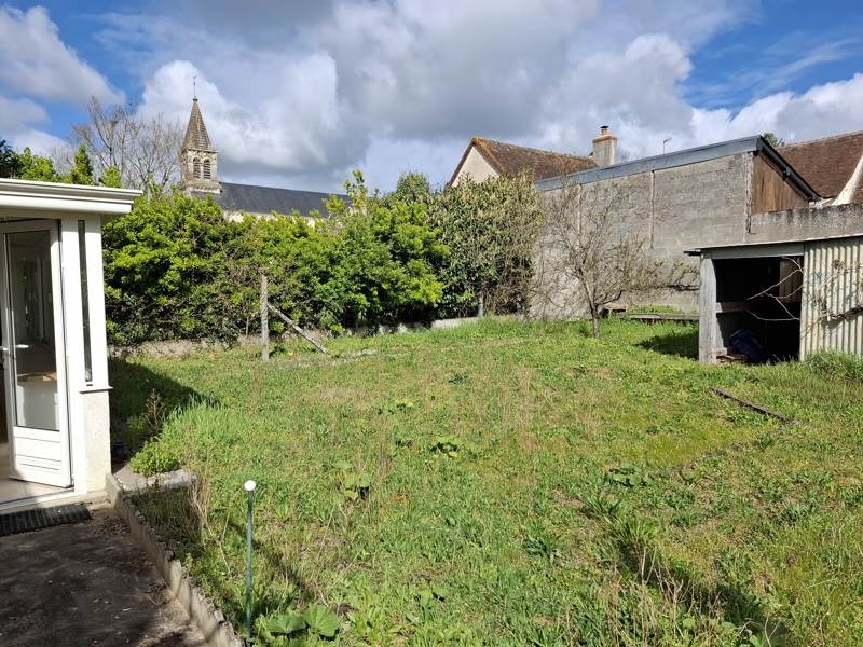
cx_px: 432
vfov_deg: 58.9
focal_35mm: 23
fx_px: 573
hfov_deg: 73.9
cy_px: 324
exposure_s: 1/1626
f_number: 1.8
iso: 50
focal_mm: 5.54
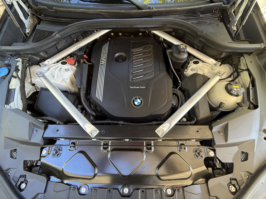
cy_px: 100
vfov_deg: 85.7
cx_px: 133
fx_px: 108
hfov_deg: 102.1
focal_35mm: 14
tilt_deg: -65.4
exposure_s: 1/99
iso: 320
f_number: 2.2
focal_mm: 2.22
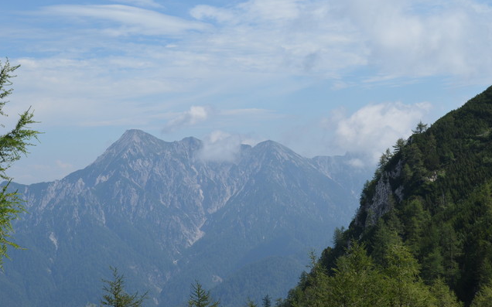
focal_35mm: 85
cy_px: 162
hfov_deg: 24.5
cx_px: 245
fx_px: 1133
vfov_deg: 15.4
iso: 500
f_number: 13
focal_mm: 55
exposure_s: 1/640
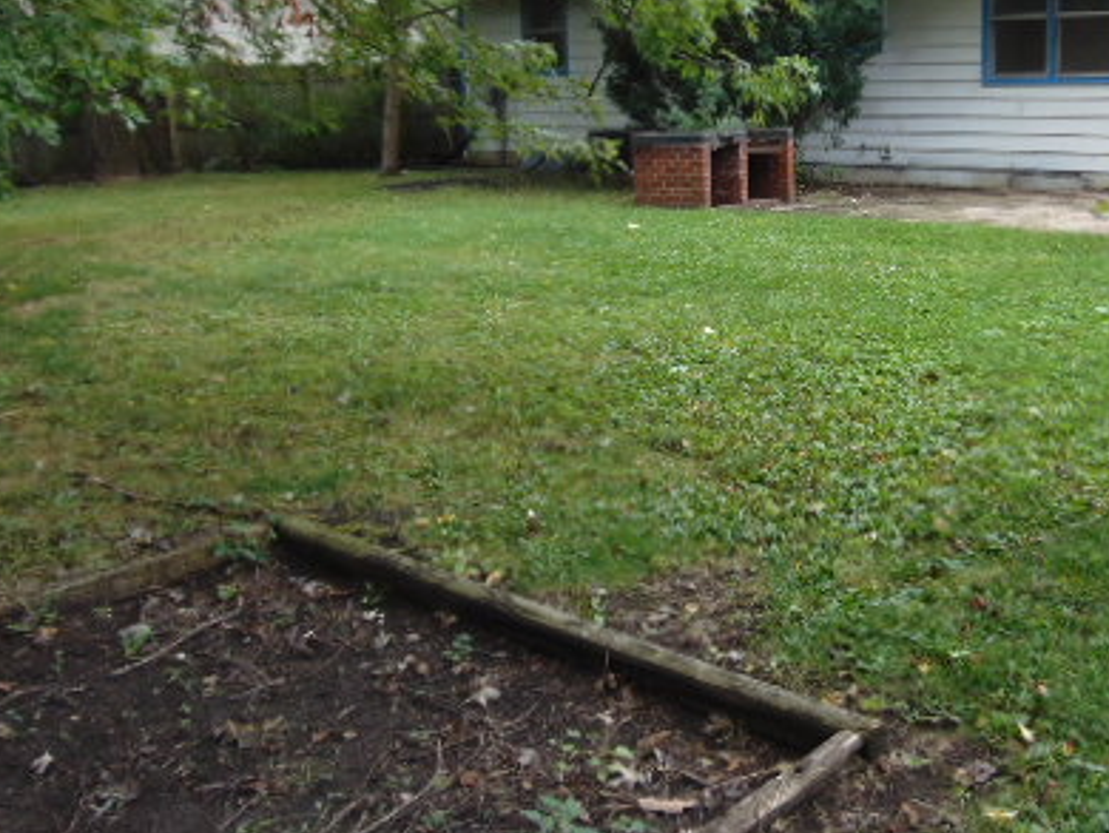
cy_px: 333
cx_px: 773
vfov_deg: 35.1
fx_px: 1314
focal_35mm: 41
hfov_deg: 44.8
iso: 80
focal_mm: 4.5
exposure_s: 1/100
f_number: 3
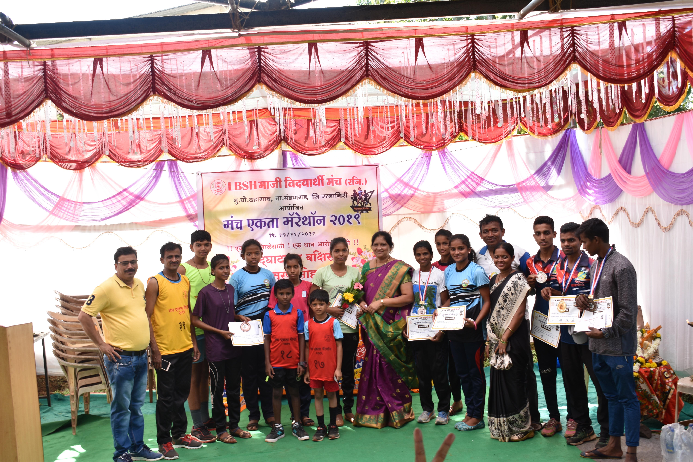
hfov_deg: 46.4
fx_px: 808
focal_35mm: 42
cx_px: 346
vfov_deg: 31.9
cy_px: 231
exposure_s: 1/50
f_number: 5.6
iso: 100
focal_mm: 28
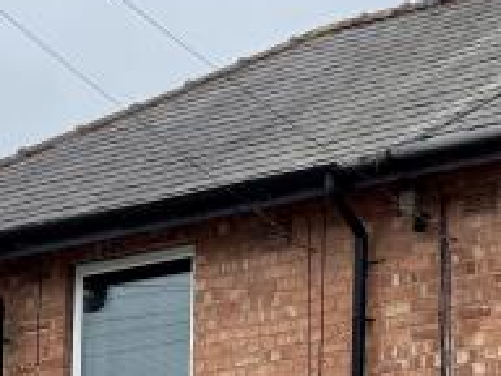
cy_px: 593
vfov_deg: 11.1
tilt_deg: +5.5
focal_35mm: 128
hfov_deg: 13.3
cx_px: 1002
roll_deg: +0.9
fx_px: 1853
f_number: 1.78
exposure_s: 1/2525
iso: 100
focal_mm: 6.76
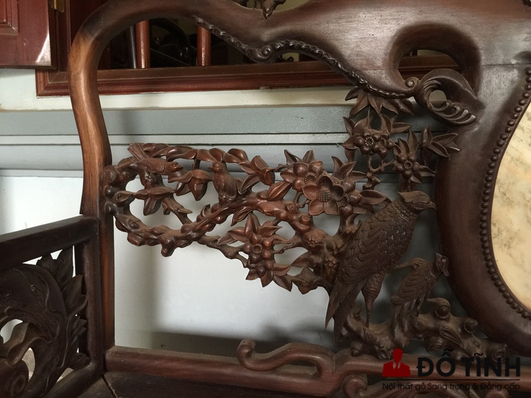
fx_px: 445
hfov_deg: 61.7
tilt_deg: -6.5
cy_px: 199
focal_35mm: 29
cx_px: 266
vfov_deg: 48.2
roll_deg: -3.1
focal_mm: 4.15
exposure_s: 1/17
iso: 100
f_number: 2.2
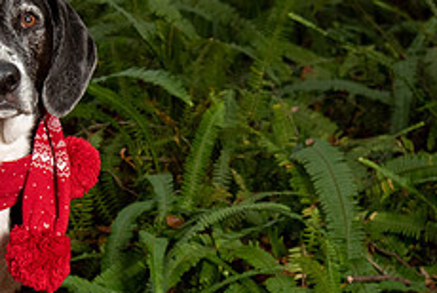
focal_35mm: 169
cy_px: 170
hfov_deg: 12.1
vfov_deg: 8.1
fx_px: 2054
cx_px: 174
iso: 1250
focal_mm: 46
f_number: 5.6
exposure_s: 1/125
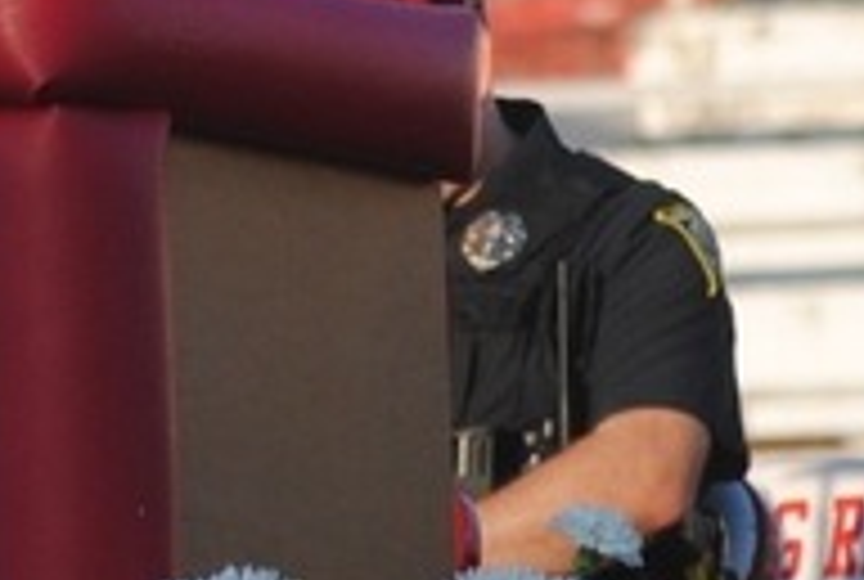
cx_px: -194
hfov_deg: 1.6
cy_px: 146
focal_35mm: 1253
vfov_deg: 1.1
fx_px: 30142
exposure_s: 1/640
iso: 200
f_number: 5.6
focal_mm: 200
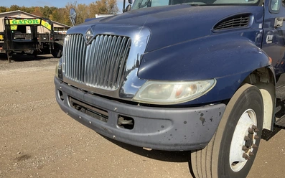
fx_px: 241
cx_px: 142
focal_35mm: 31
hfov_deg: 61.2
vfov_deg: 40.6
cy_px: 91
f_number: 1.8
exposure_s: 1/1577
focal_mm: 3
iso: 25
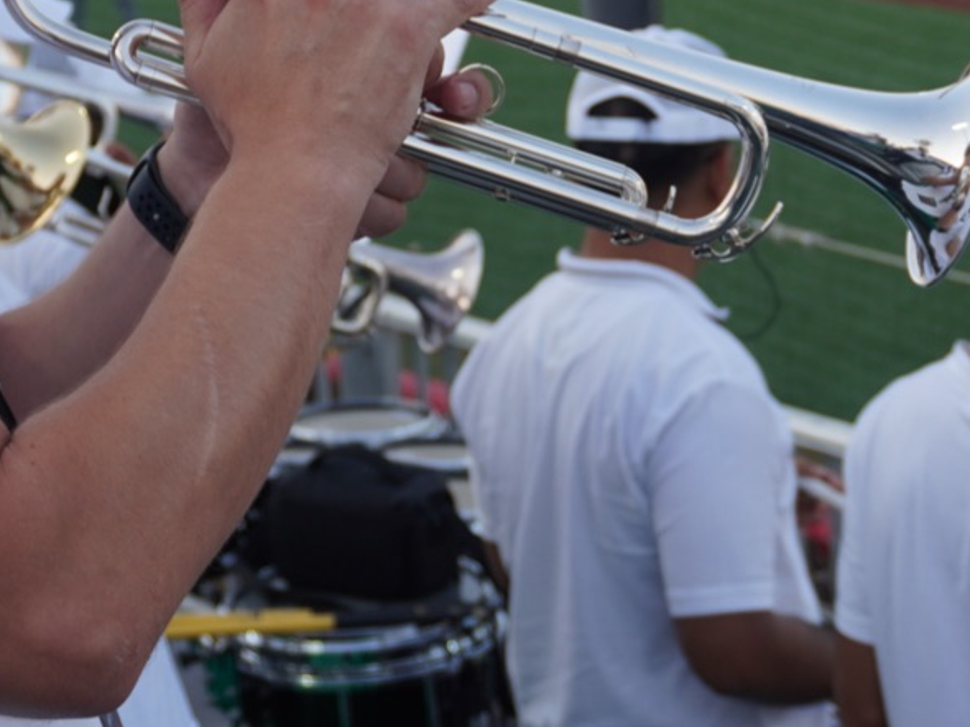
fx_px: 3398
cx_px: 260
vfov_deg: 12.2
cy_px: 130
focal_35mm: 121
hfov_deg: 16.2
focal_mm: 31
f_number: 5
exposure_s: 1/160
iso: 125
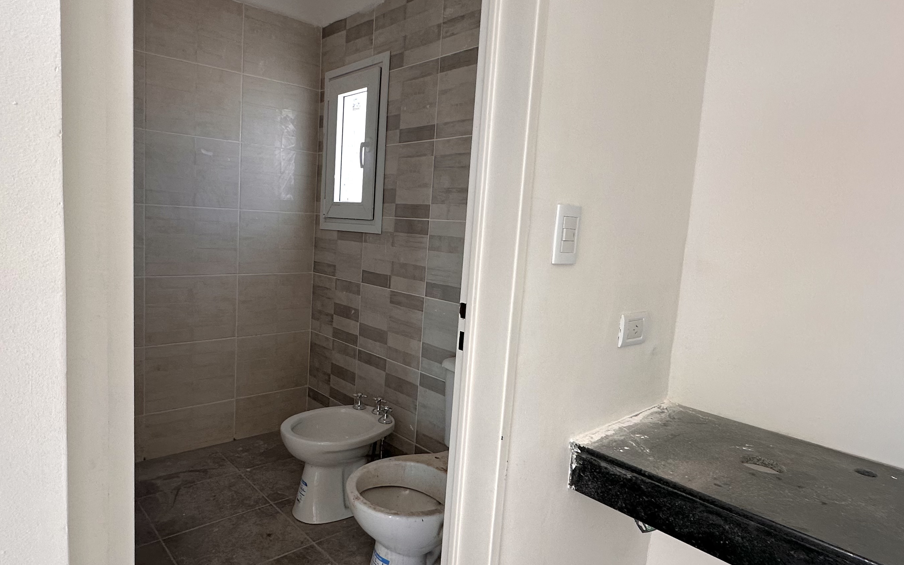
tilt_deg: -5.5
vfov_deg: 55.1
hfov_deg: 78.9
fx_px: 542
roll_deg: -1.7
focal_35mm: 22
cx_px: 369
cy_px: 282
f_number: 2.2
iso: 80
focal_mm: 2.22
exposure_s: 1/99
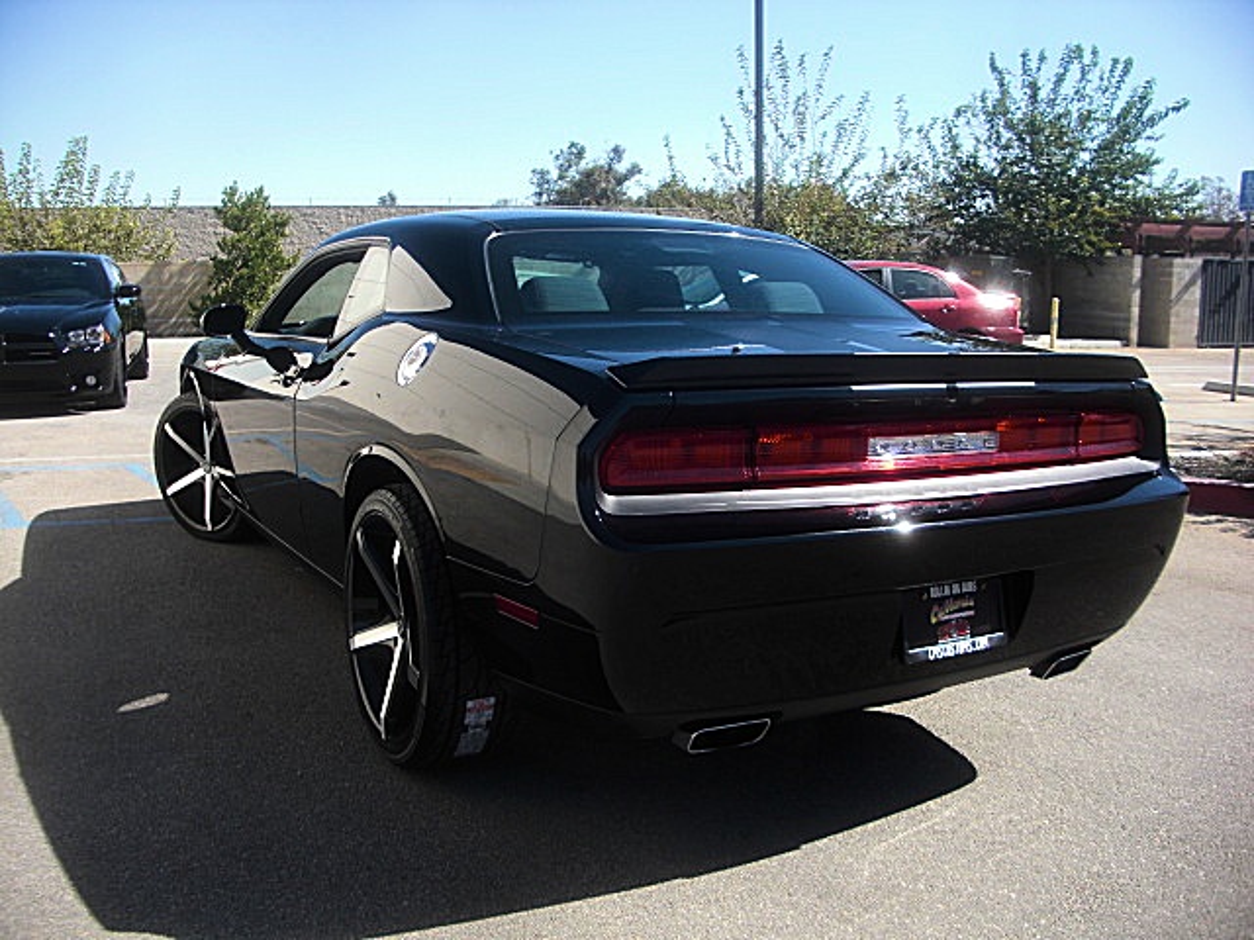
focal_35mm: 36
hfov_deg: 51.4
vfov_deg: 39.7
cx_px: 627
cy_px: 470
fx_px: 1304
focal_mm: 6.3
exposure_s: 1/400
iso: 50
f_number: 2.8
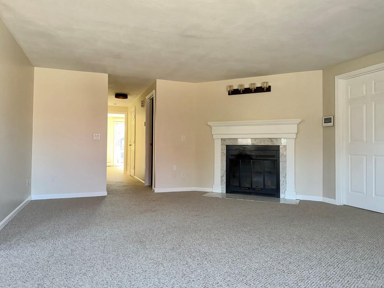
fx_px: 277
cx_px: 192
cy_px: 139
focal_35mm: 25
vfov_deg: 54.9
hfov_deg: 69.4
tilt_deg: +2.1
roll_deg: +0.1
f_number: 1.78
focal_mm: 6.76
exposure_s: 1/168
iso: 125
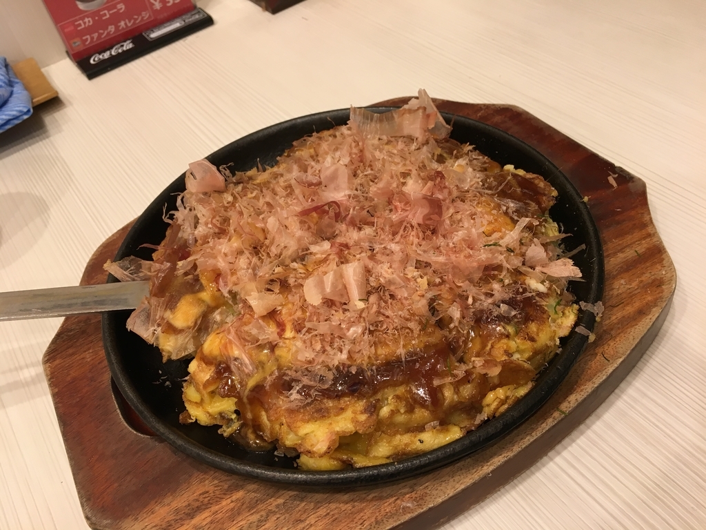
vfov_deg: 48.2
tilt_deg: -46.8
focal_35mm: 29
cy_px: 265
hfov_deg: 61.7
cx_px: 353
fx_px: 591
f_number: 2.2
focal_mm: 4.15
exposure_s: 1/30
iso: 50
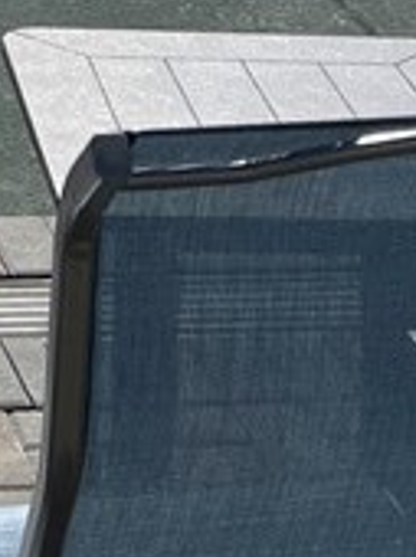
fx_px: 2522
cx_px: -396
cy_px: -583
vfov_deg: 11.3
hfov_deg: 8.9
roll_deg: -0.4
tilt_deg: -3.3
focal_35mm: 157
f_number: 1.5
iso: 50
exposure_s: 1/10309
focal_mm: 5.7
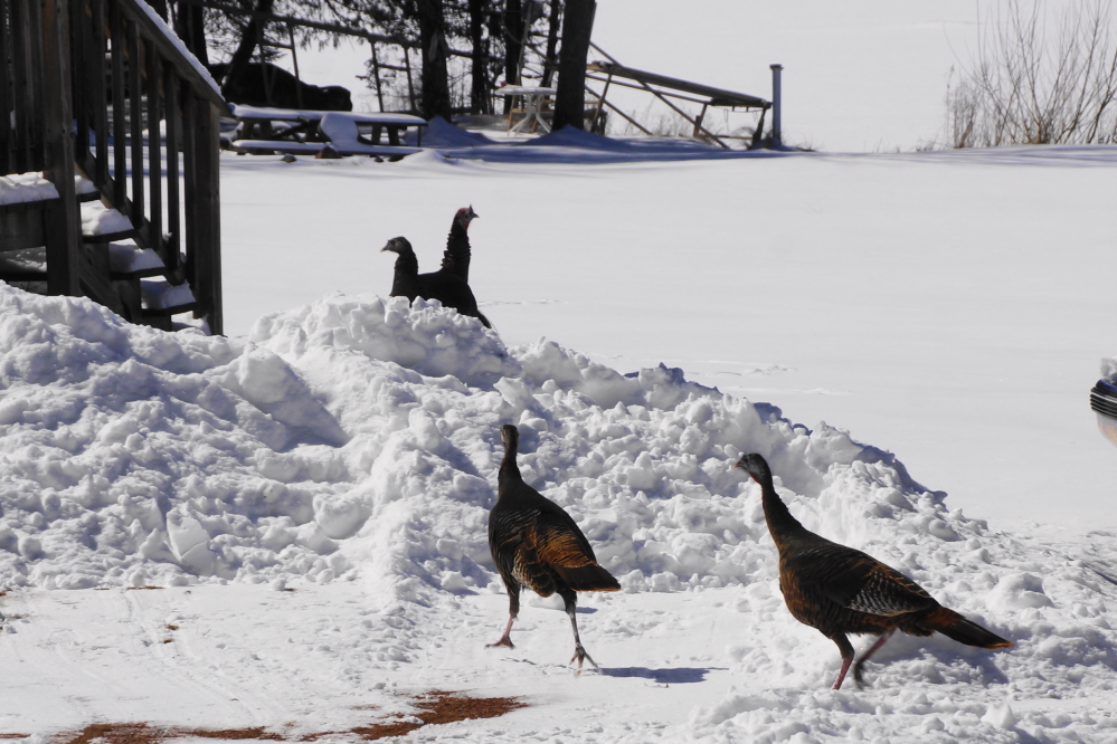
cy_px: 372
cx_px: 558
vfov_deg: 9.1
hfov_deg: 13.7
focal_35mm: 150
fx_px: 4654
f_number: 11
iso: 100
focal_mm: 100
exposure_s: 1/200
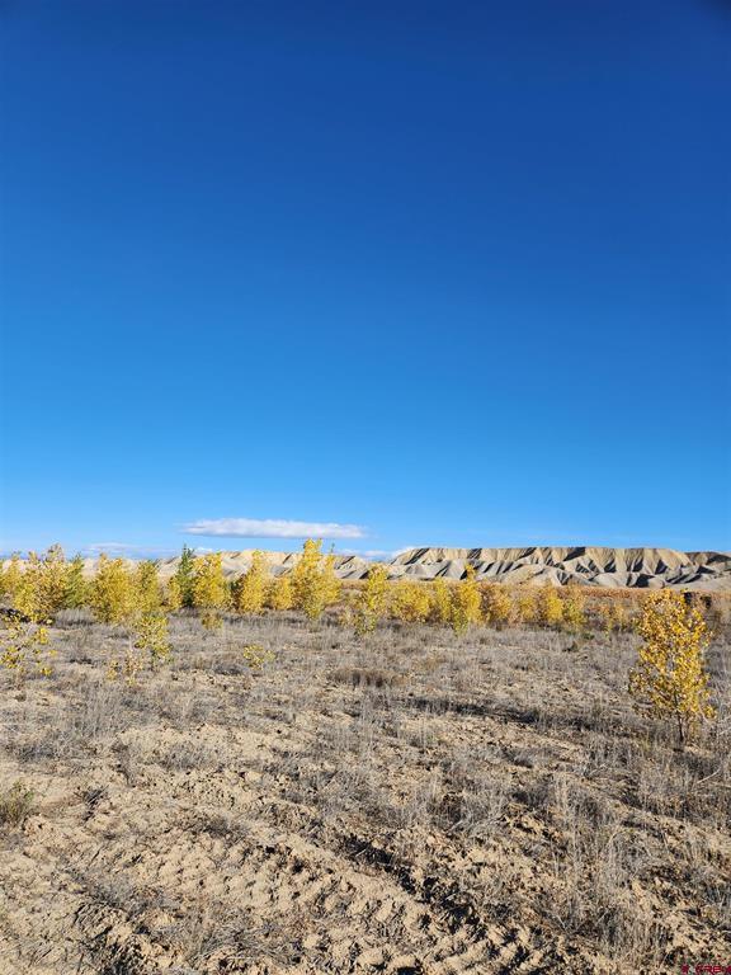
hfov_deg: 58.9
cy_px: 488
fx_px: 648
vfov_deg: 73.9
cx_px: 366
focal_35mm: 23
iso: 20
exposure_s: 1/1695
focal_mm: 5.4
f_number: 1.8
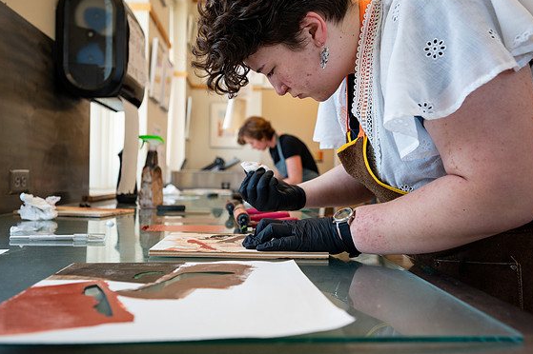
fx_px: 414
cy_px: 175
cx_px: 274
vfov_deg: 46.3
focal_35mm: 28
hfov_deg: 65.5
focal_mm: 27
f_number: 4
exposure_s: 1/250
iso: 500
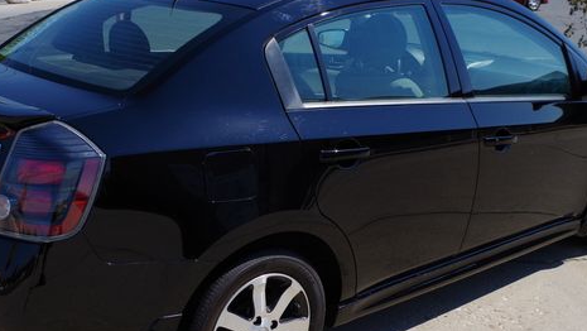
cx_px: 269
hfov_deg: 42.0
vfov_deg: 24.5
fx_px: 763
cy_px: 171
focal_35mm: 49
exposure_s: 1/400
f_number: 8
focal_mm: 23.13
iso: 200
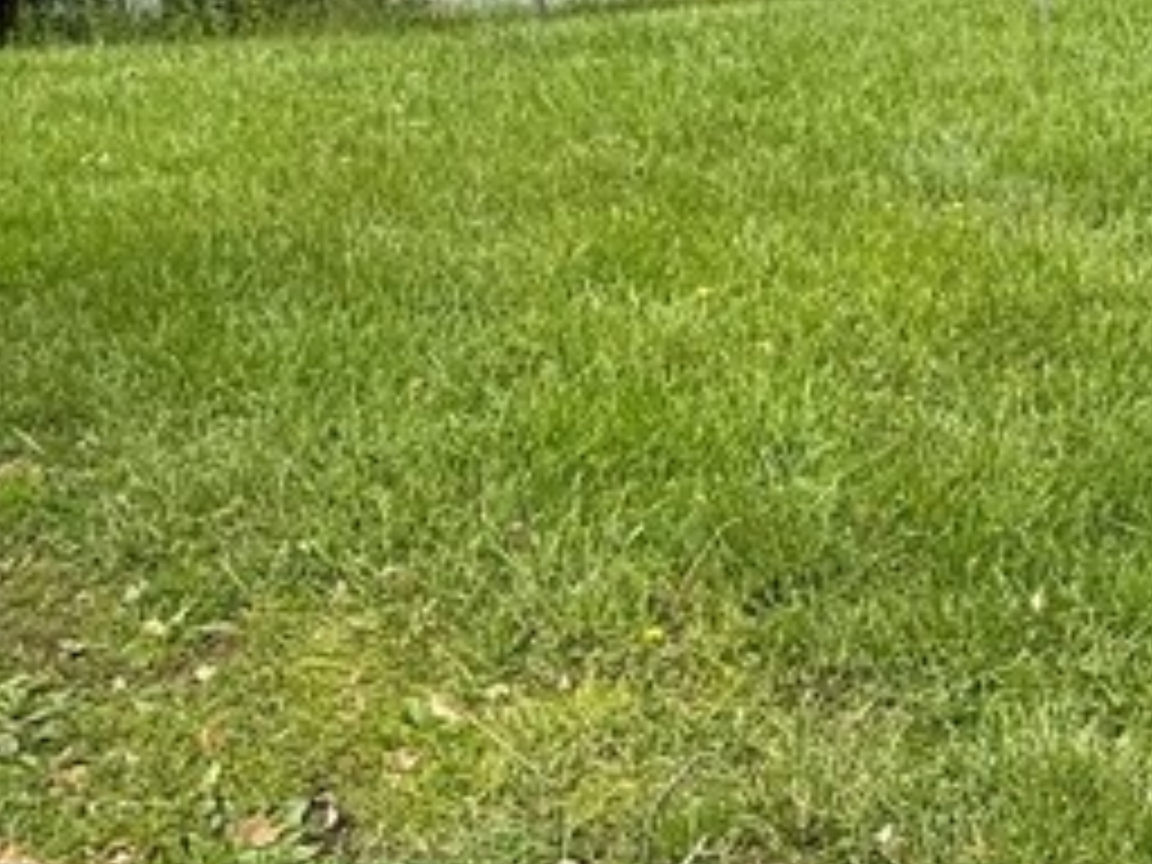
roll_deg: +4.0
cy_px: 356
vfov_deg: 26.1
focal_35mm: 56
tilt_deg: -16.1
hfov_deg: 33.0
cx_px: 981
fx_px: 1864
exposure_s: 1/448
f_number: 2.2
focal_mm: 2.22
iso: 50
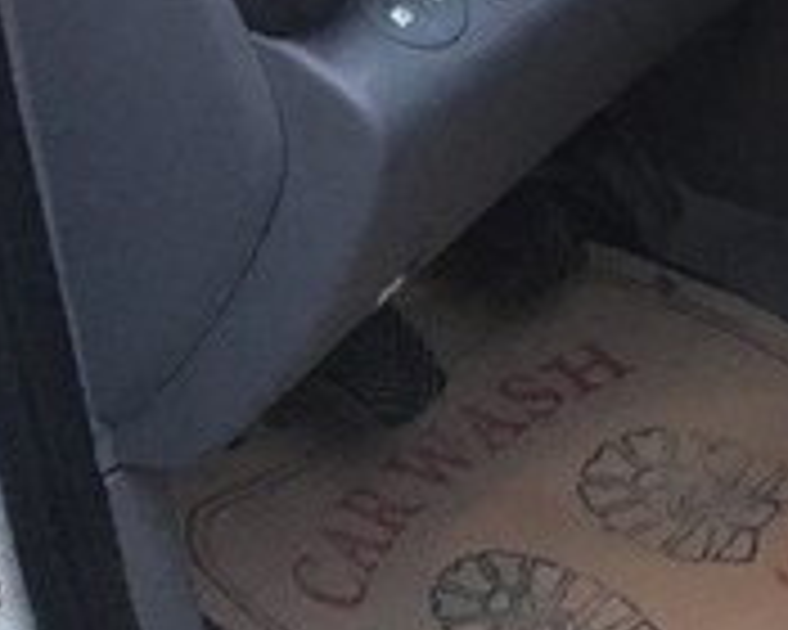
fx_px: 2495
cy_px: -263
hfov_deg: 15.7
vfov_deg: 13.7
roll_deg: -0.4
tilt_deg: -23.7
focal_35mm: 107
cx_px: 1360
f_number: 2.2
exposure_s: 1/17
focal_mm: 4.15
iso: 500
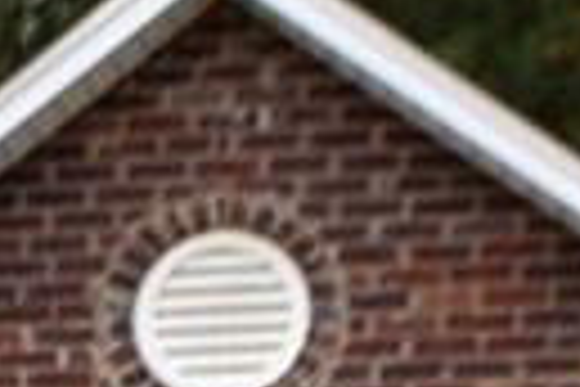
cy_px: 1262
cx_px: -369
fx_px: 5171
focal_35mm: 321
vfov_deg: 4.1
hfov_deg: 6.3
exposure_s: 1/100
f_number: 5
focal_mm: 27
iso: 400
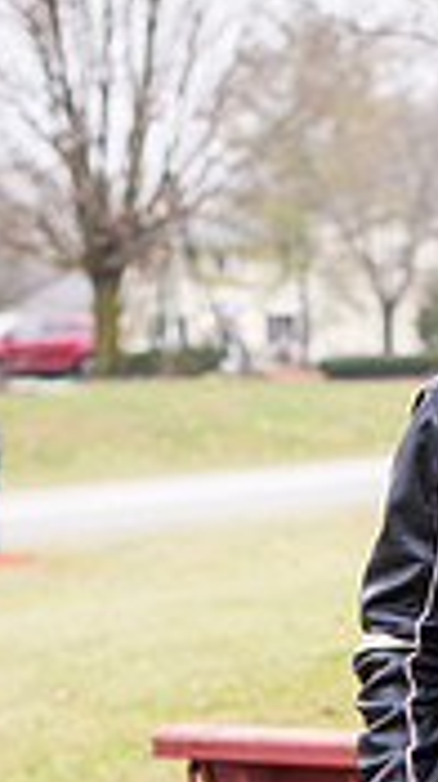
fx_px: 2797
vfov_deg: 15.5
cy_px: 836
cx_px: 362
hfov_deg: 8.9
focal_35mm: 135
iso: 200
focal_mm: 50
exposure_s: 1/100
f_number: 2.8
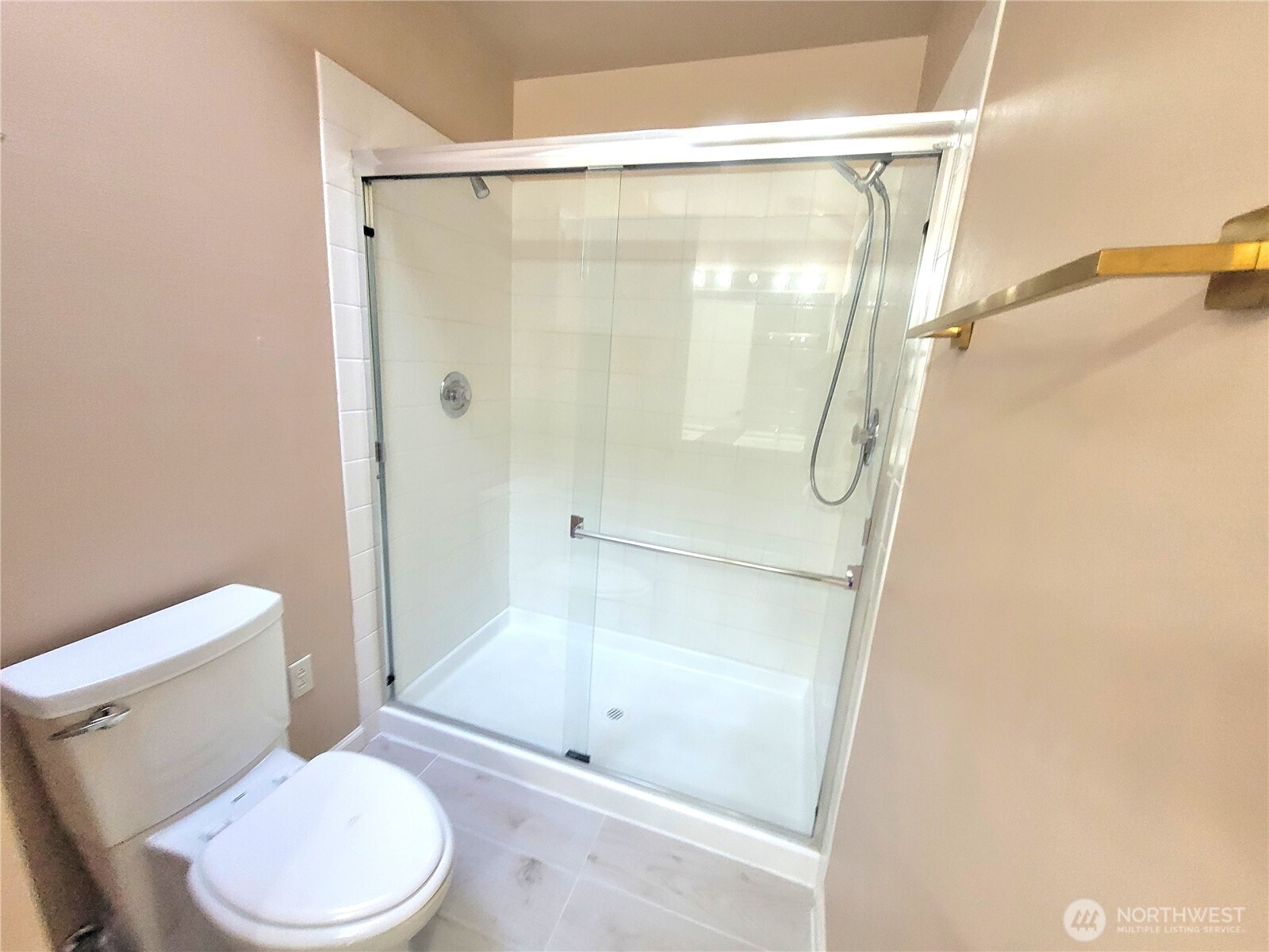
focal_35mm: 13
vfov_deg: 89.9
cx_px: 634
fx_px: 477
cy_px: 476
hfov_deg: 106.2
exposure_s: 1/60
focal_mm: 1.74
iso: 200
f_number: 2.2
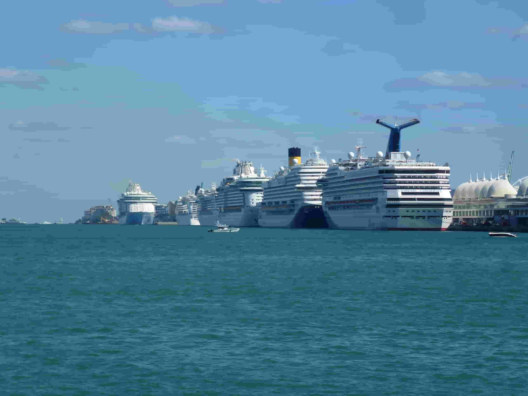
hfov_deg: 14.8
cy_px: 198
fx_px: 2029
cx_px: 264
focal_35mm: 133
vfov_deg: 11.1
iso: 100
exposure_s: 1/800
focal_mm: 21.7
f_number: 5.1
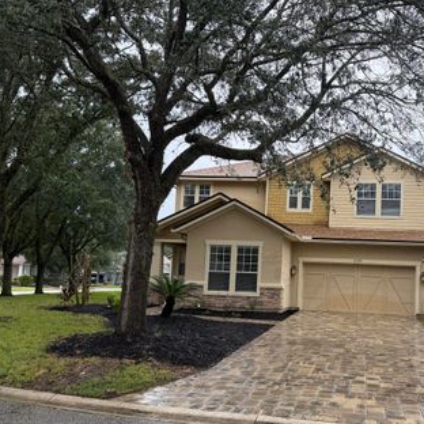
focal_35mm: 34
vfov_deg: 48.3
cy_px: 244
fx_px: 471
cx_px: 300
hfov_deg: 47.2
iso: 100
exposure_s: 1/1032
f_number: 1.78
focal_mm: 6.76
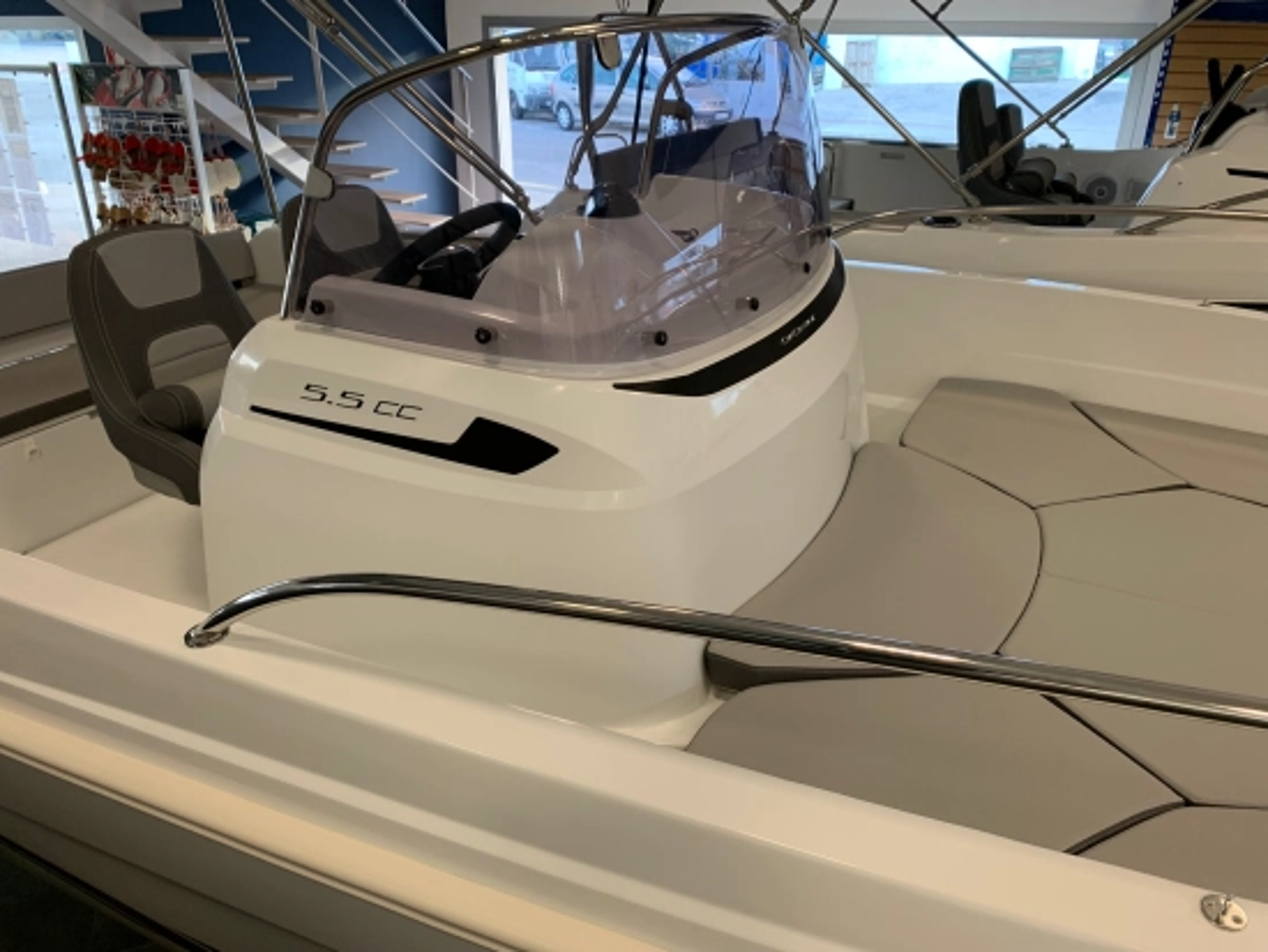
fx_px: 953
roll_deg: -0.6
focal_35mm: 26
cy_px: 476
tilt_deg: -25.8
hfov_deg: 67.3
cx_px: 634
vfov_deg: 53.1
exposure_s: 1/50
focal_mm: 4.25
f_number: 1.8
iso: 80
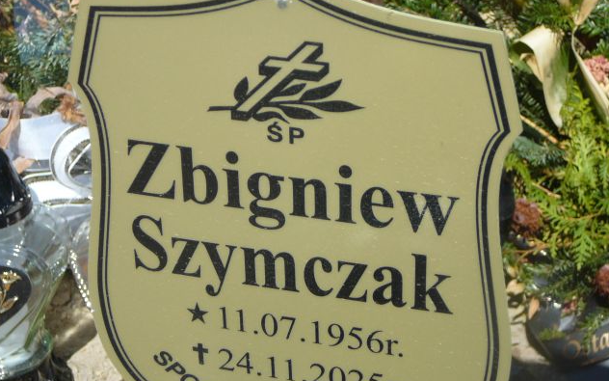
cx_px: 303
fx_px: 1461
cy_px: 220
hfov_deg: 23.6
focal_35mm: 88
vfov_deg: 14.8
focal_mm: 12.2
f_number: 3.8
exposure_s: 1/800
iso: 80
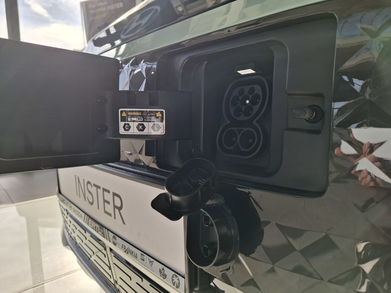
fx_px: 260
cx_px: 196
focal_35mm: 23
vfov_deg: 58.9
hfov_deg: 73.9
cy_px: 146
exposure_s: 1/440
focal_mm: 5.54
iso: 50
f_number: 1.8
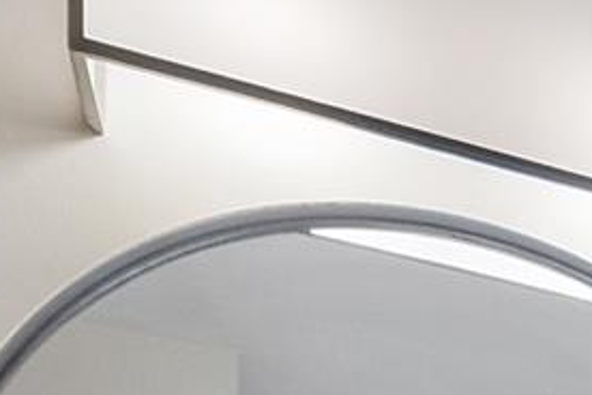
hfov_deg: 15.5
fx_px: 1431
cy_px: 1000
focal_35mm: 87
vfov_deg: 12.0
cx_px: 1345
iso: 800
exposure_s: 1/60
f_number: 8
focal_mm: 10
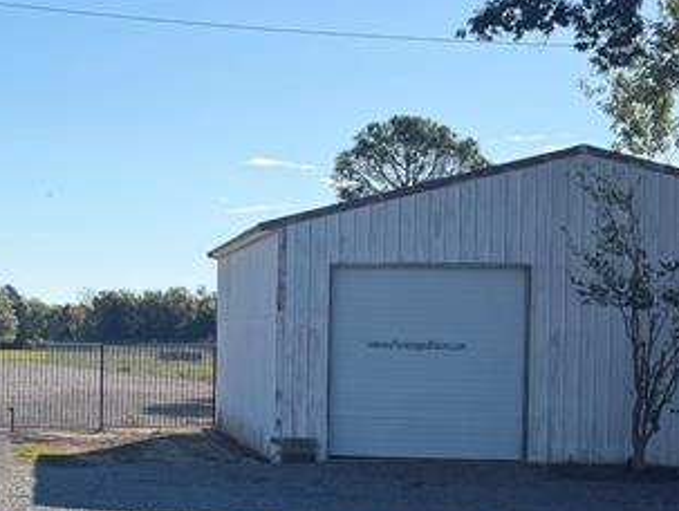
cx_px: 49
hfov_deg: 23.4
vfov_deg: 18.2
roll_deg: -1.7
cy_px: 359
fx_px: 1591
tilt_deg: -1.1
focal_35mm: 81
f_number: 1.78
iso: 80
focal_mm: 6.76
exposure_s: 1/6173
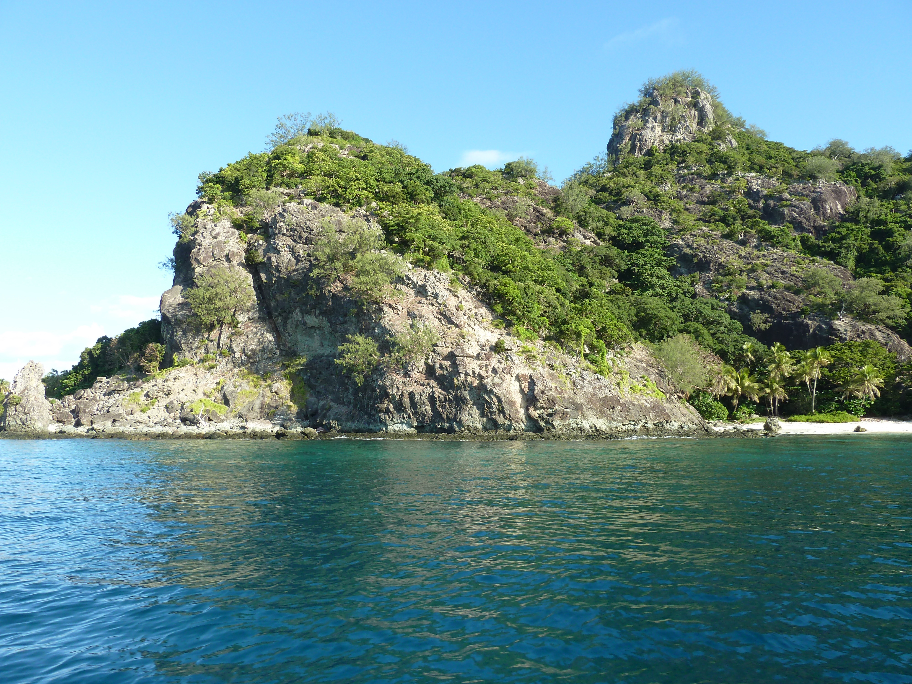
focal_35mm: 25
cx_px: 456
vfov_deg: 54.9
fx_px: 659
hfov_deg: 69.4
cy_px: 342
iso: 100
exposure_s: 1/250
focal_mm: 4.1
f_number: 4
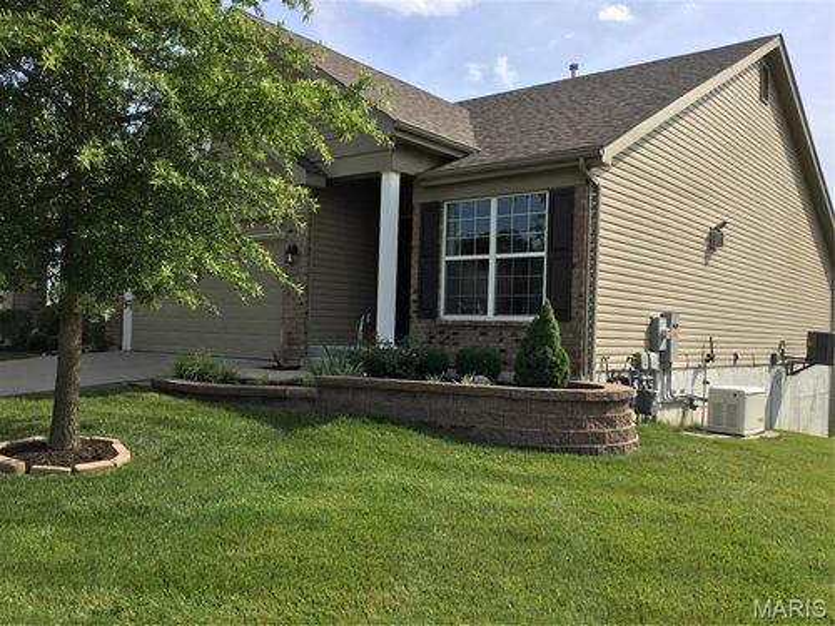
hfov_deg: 58.4
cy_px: 313
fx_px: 748
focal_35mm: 31
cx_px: 418
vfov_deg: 45.4
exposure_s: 1/1006
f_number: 2.4
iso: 25
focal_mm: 3.3
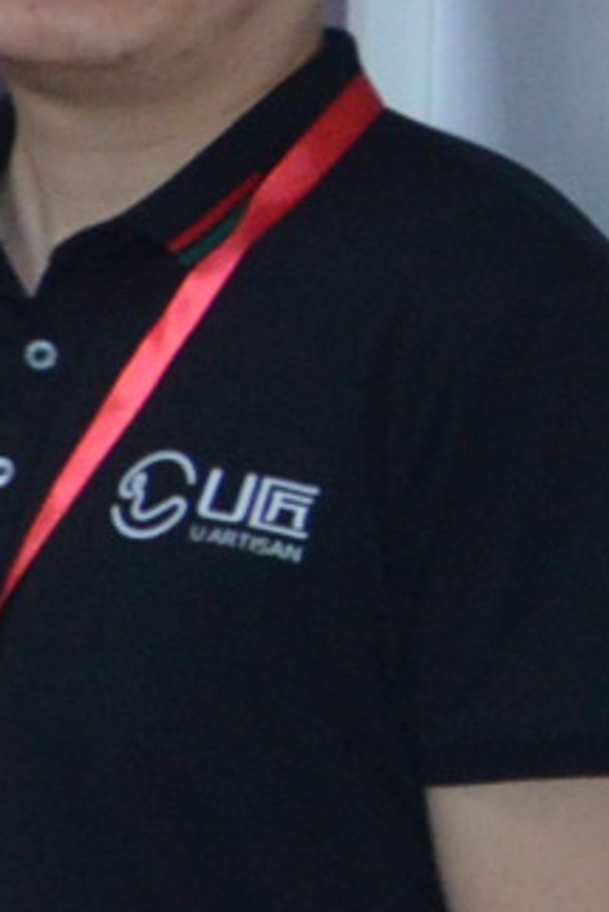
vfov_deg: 6.1
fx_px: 8516
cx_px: -3450
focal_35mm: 336
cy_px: 677
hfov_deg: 3.4
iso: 800
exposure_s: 1/60
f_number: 3.8
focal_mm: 24
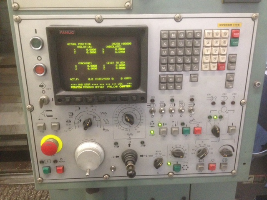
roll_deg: +1.0
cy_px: 100
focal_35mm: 35
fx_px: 270
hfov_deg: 52.6
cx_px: 134
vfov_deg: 40.7
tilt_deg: -24.0
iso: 320
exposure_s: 1/20
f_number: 2.4
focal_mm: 4.28
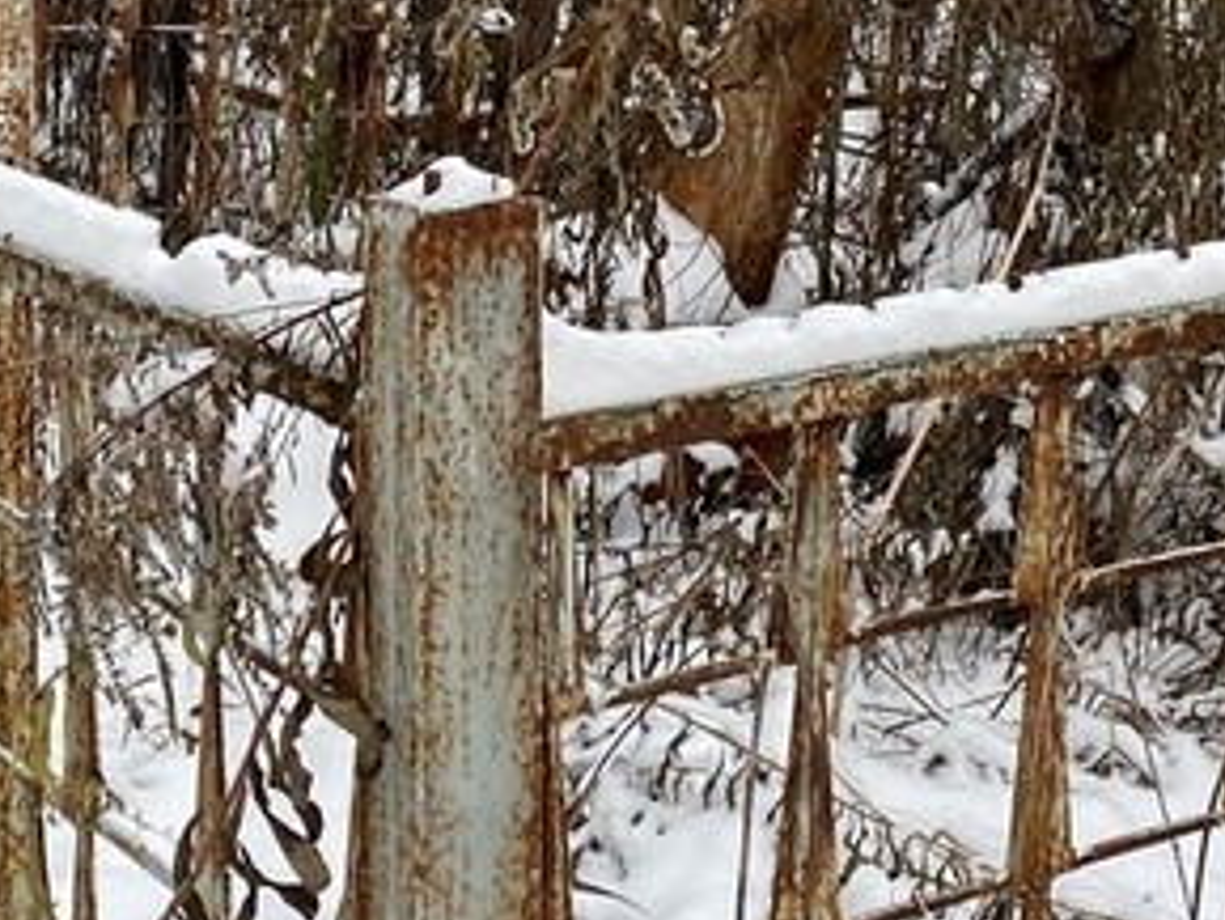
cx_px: 725
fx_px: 3257
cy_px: 21
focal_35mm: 92
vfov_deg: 15.8
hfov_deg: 21.3
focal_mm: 4.25
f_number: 1.8
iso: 32
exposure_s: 1/348
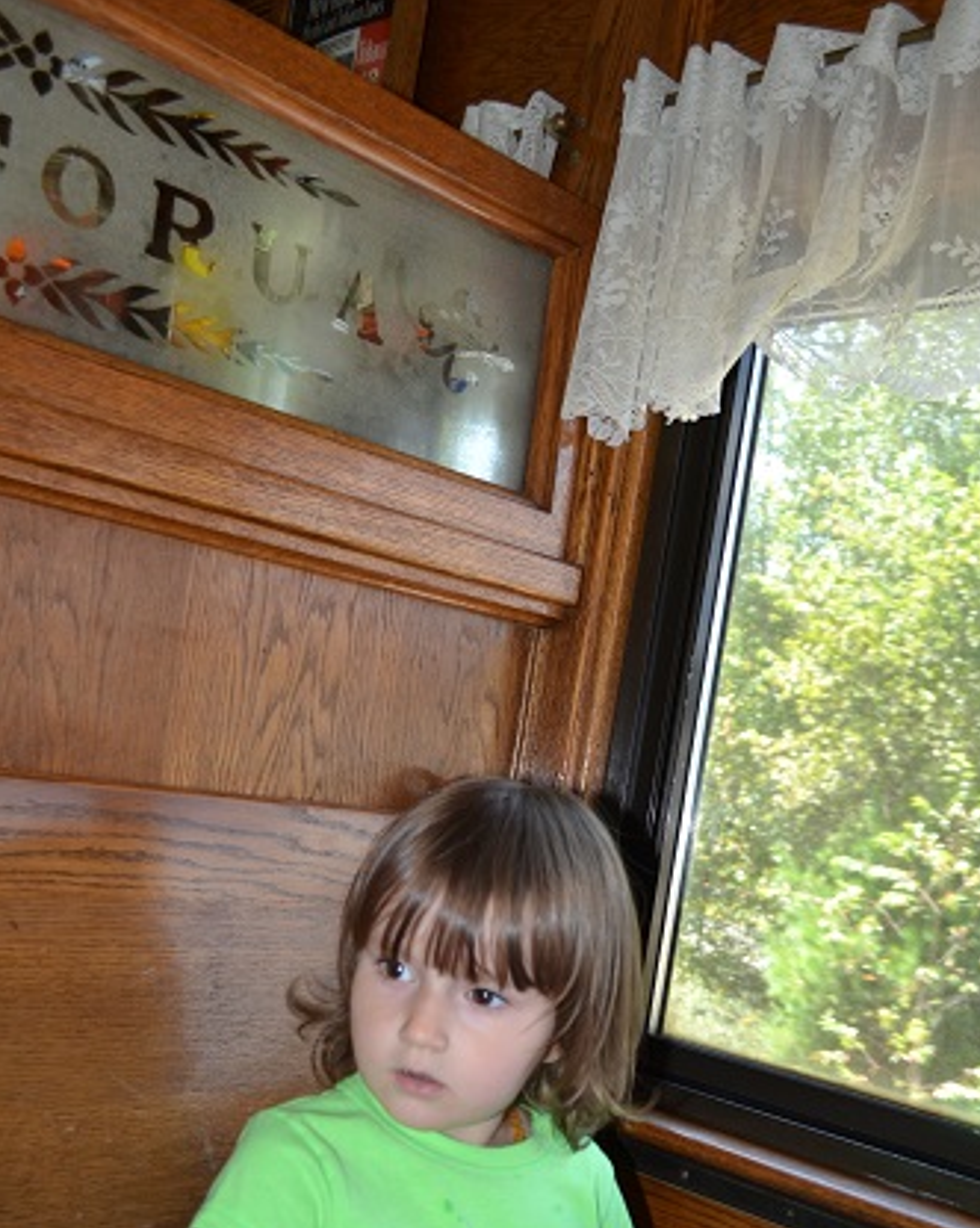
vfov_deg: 46.3
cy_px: 797
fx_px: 1416
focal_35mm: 39
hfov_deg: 37.9
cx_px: 623
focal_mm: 18
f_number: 4
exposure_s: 1/125
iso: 250
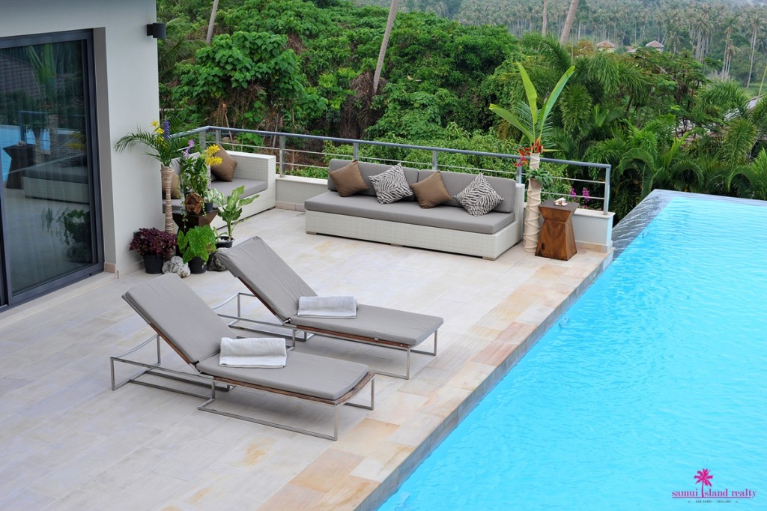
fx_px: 1065
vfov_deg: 27.0
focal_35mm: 50
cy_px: 256
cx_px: 384
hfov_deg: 39.6
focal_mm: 50
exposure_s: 1/125
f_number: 9
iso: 400
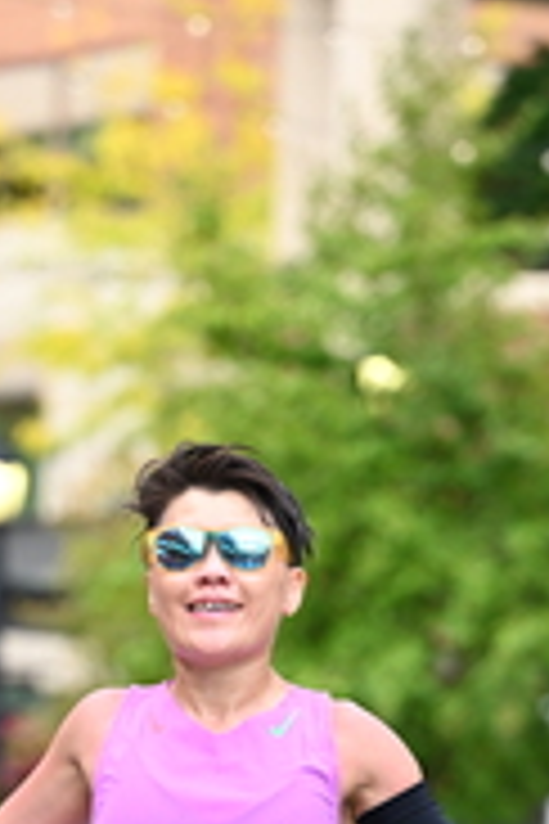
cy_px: 765
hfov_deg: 4.4
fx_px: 7159
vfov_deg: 6.6
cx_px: 263
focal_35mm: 313
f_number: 2.8
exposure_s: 1/2000
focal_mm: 104
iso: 1000
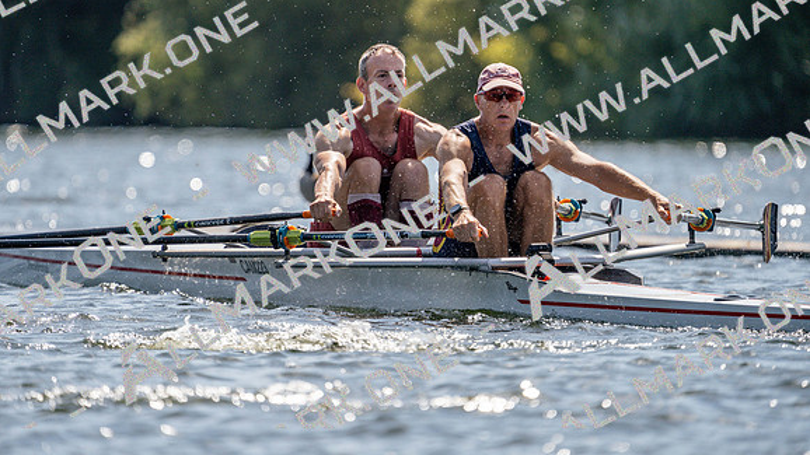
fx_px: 13551
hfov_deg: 3.4
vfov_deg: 1.9
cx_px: 405
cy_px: 188
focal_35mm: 631
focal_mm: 600
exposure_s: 1/2000
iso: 320
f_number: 6.3
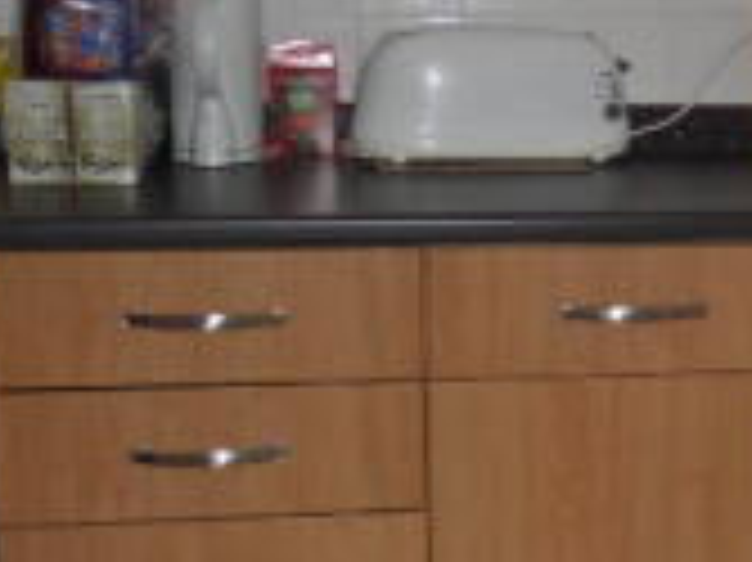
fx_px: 1824
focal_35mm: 84
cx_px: 817
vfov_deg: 17.5
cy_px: 294
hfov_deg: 22.1
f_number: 3.2
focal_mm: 4
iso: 120
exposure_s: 1/30
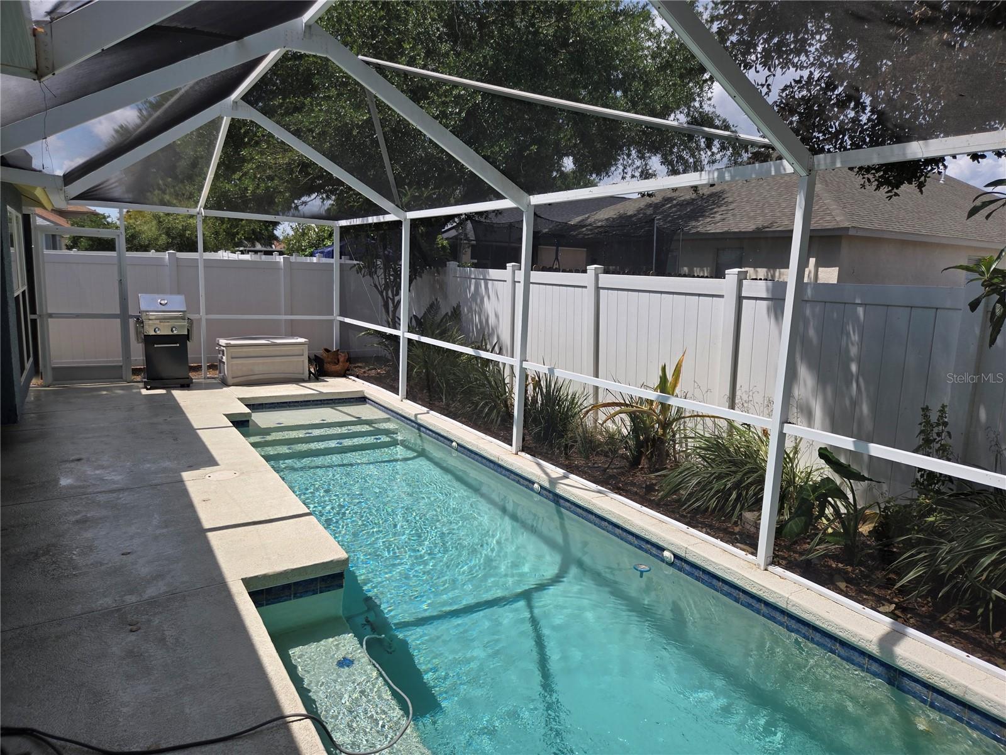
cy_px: 378
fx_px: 668
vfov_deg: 58.9
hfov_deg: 73.9
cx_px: 503
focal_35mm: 23
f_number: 1.8
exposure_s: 1/1628
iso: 25
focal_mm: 5.4
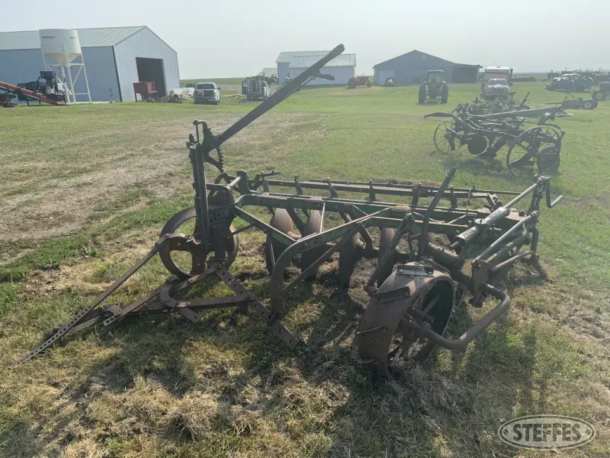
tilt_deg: -19.4
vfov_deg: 56.8
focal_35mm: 24
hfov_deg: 71.6
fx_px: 423
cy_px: 229
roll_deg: +2.2
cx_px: 305
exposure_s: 1/2591
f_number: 1.78
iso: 80
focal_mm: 6.86
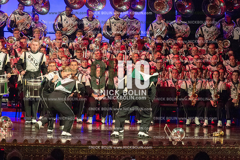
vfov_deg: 6.2
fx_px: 1466
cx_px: 120
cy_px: 80
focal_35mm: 220
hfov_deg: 9.4
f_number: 5.6
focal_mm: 220
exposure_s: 1/320
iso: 8000
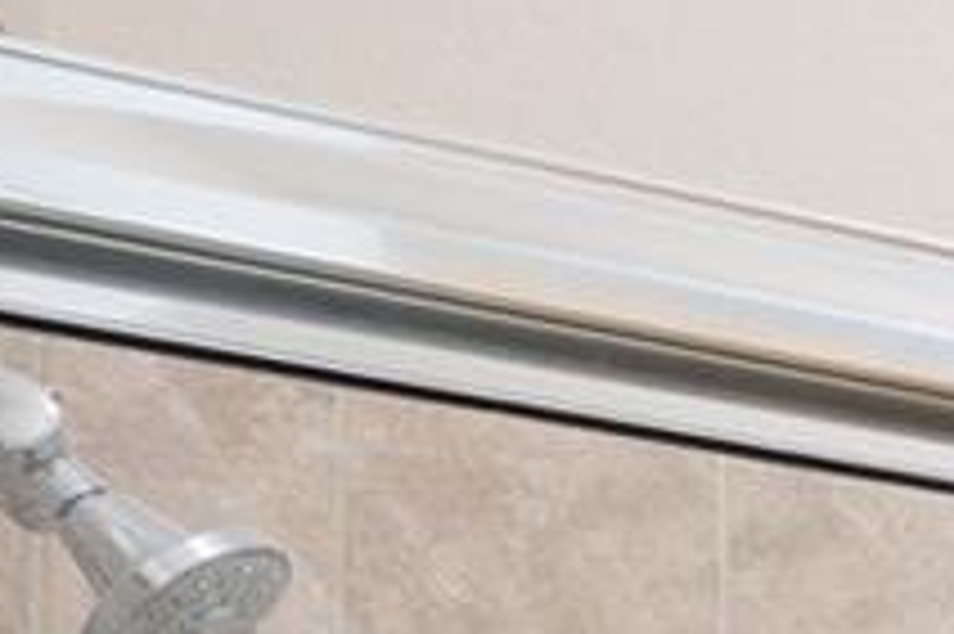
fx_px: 2595
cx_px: 2200
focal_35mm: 98
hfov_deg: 14.6
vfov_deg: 10.9
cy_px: 1704
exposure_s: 1.6
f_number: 7.1
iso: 160
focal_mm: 13
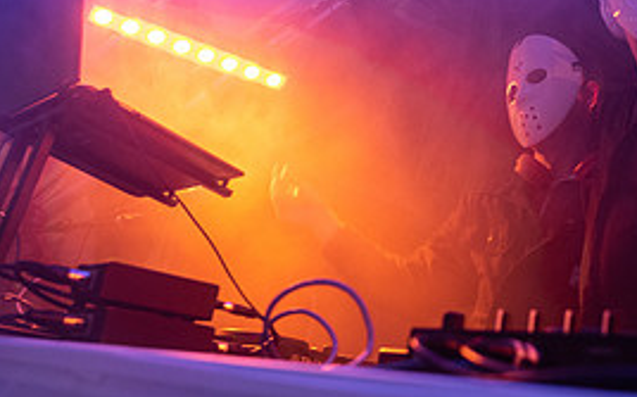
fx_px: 919
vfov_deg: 24.3
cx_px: 532
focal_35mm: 53
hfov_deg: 36.6
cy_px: 146
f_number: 3.5
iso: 2000
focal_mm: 24
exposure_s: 1/60
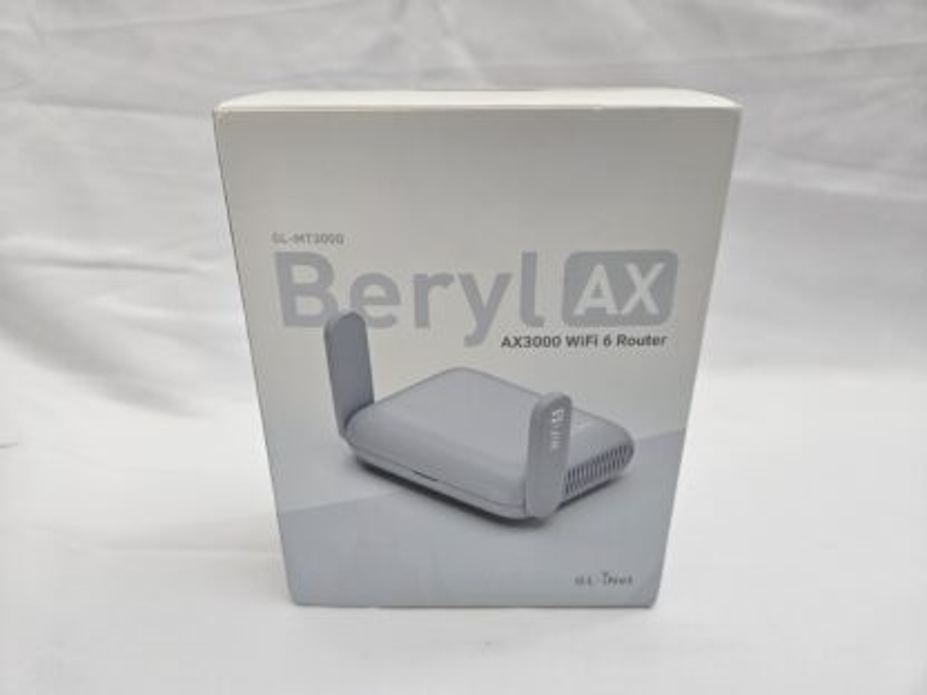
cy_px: 348
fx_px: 616
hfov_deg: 73.9
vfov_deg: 58.9
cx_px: 464
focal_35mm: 23
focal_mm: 5.4
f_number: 1.8
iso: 25
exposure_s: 1/133
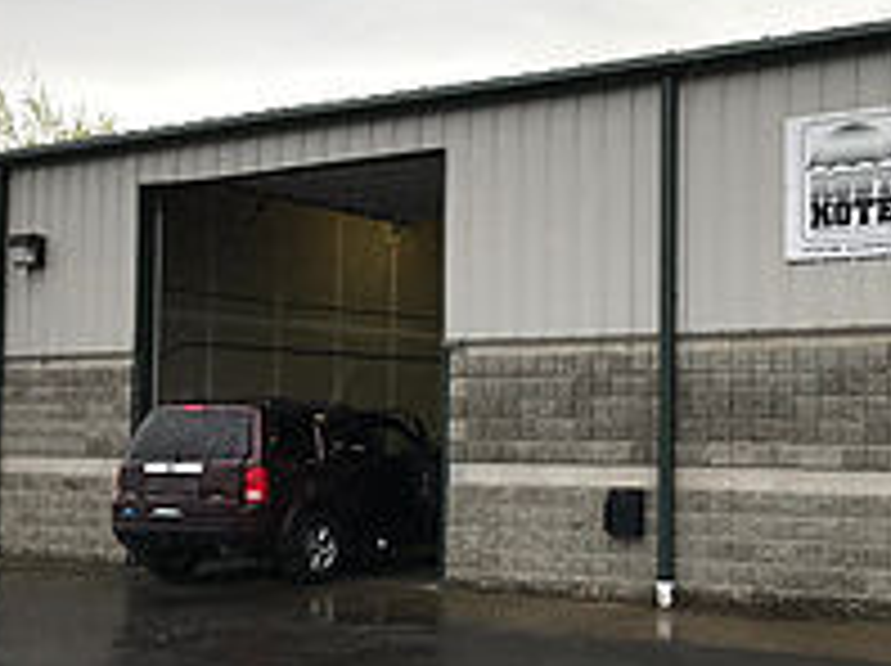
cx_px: 670
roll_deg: -0.3
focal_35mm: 51
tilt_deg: +4.6
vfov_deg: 28.5
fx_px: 1311
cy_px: 360
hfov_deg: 36.6
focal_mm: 3.99
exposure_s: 1/271
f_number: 1.8
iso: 20
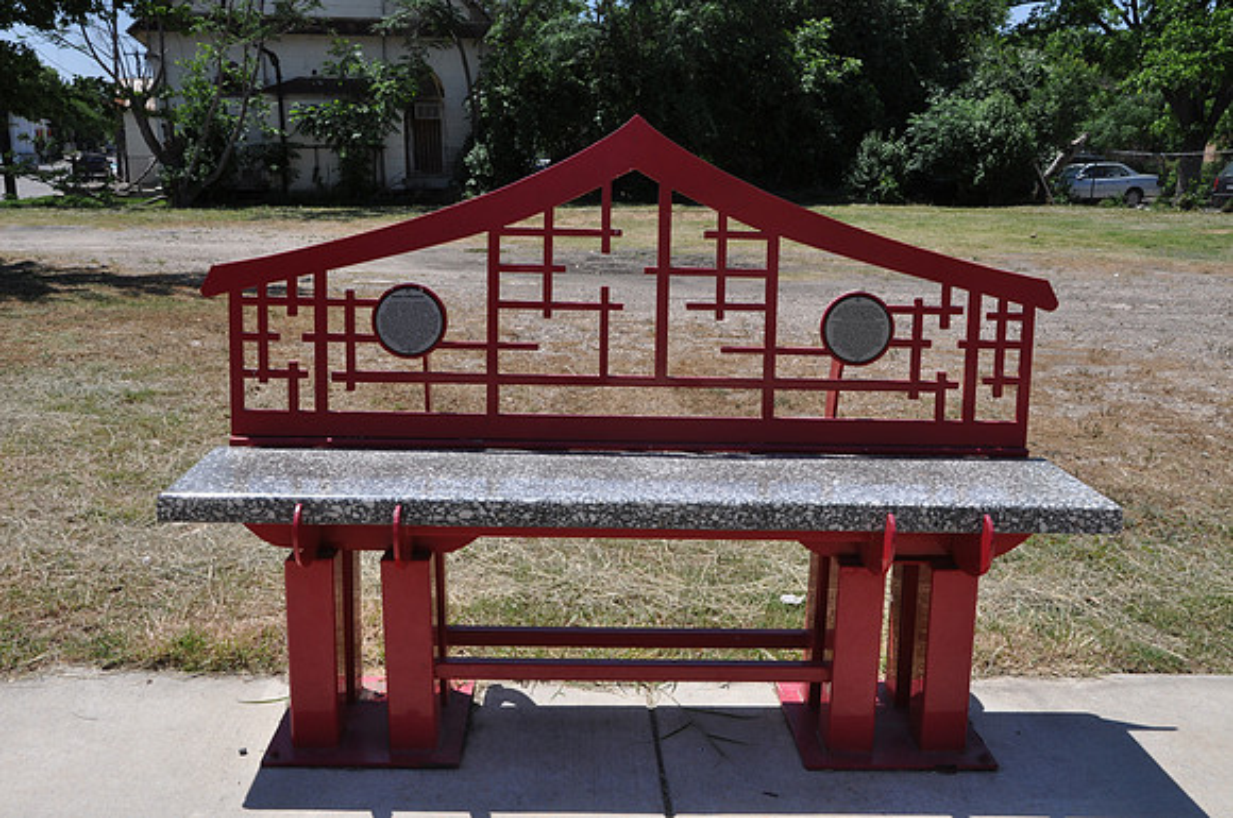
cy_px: 409
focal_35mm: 36
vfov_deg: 36.8
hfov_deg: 53.2
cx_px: 616
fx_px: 1231
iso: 200
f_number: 13
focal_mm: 24
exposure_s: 1/160
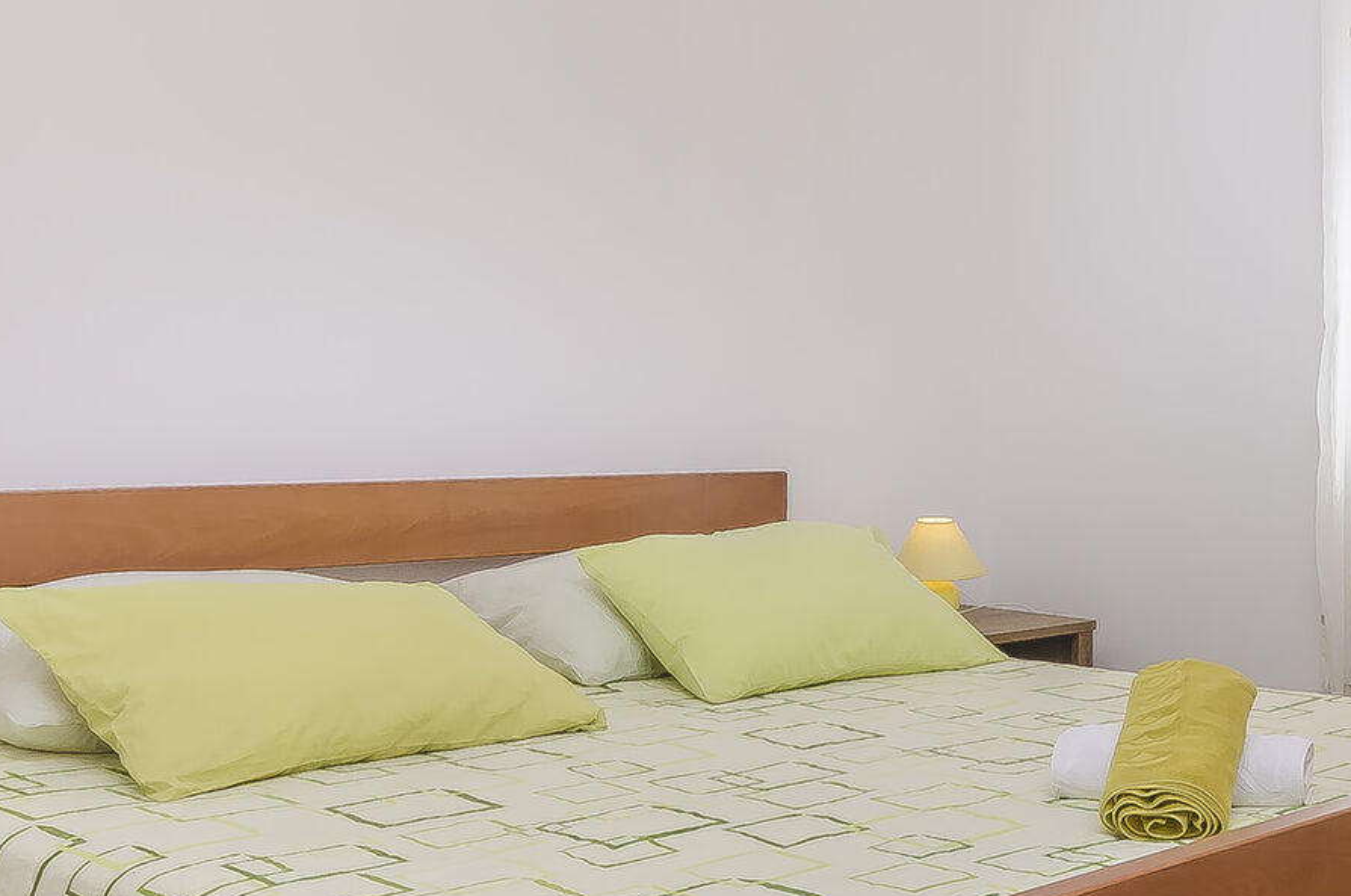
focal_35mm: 47
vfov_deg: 28.4
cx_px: 1158
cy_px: 324
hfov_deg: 39.6
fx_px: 1761
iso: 250
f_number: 9
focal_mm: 10
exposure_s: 1/160
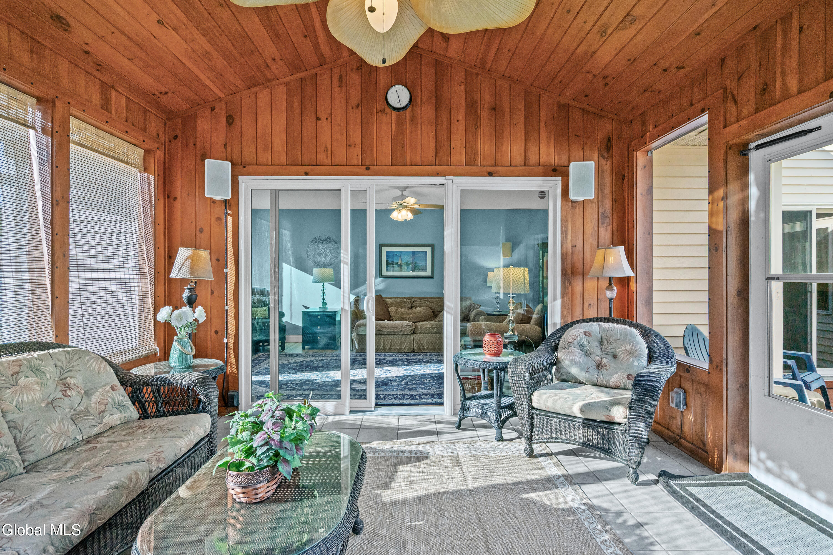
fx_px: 416
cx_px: 416
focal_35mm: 18
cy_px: 278
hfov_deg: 90.0
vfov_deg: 67.4
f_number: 8
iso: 640
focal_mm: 18
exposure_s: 1/100
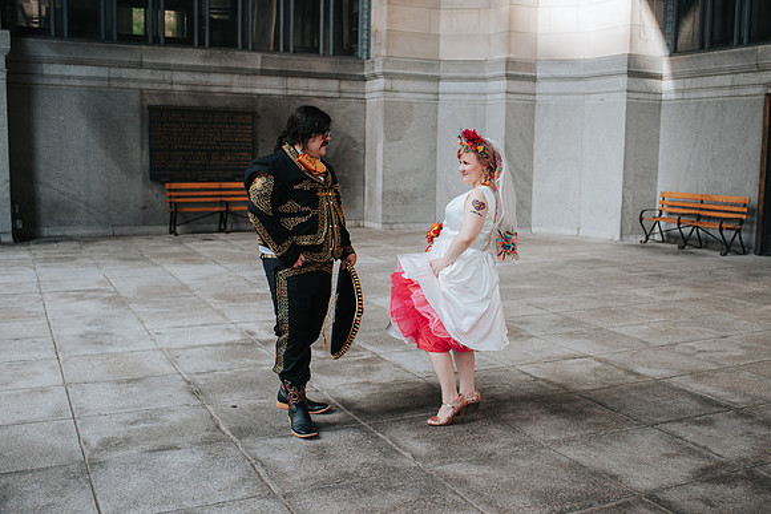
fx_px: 826
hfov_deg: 49.9
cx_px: 425
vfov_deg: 34.6
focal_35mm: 39
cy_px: 257
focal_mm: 35
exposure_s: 1/1250
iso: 800
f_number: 3.5
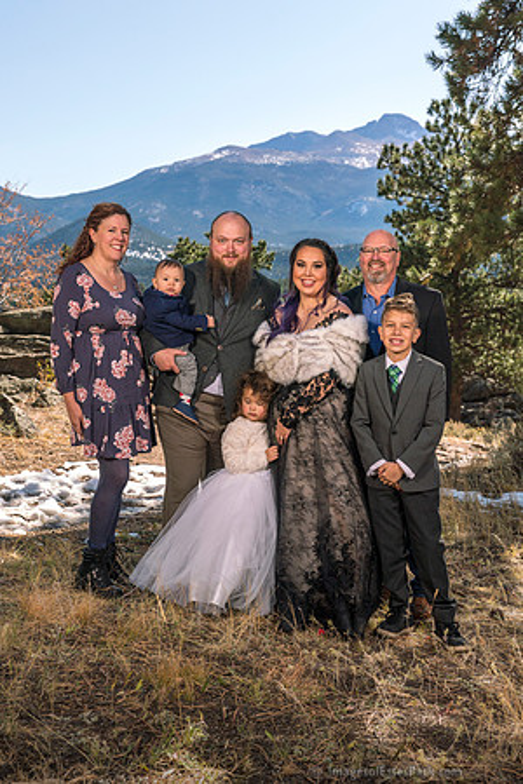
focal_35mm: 45
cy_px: 392
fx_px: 981
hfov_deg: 29.9
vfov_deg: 43.6
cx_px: 262
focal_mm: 45
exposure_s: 1/2000
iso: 250
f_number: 5
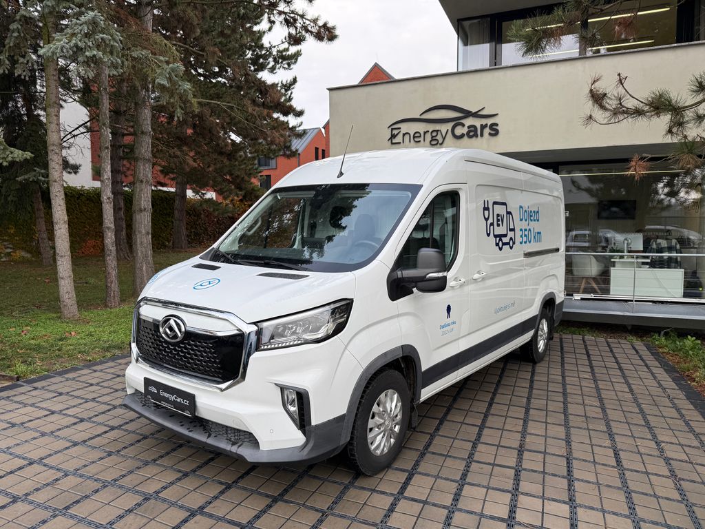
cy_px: 264
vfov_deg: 56.8
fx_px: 489
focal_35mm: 24
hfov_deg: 71.6
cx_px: 352
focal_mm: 6.76
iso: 80
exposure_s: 1/788
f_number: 1.78
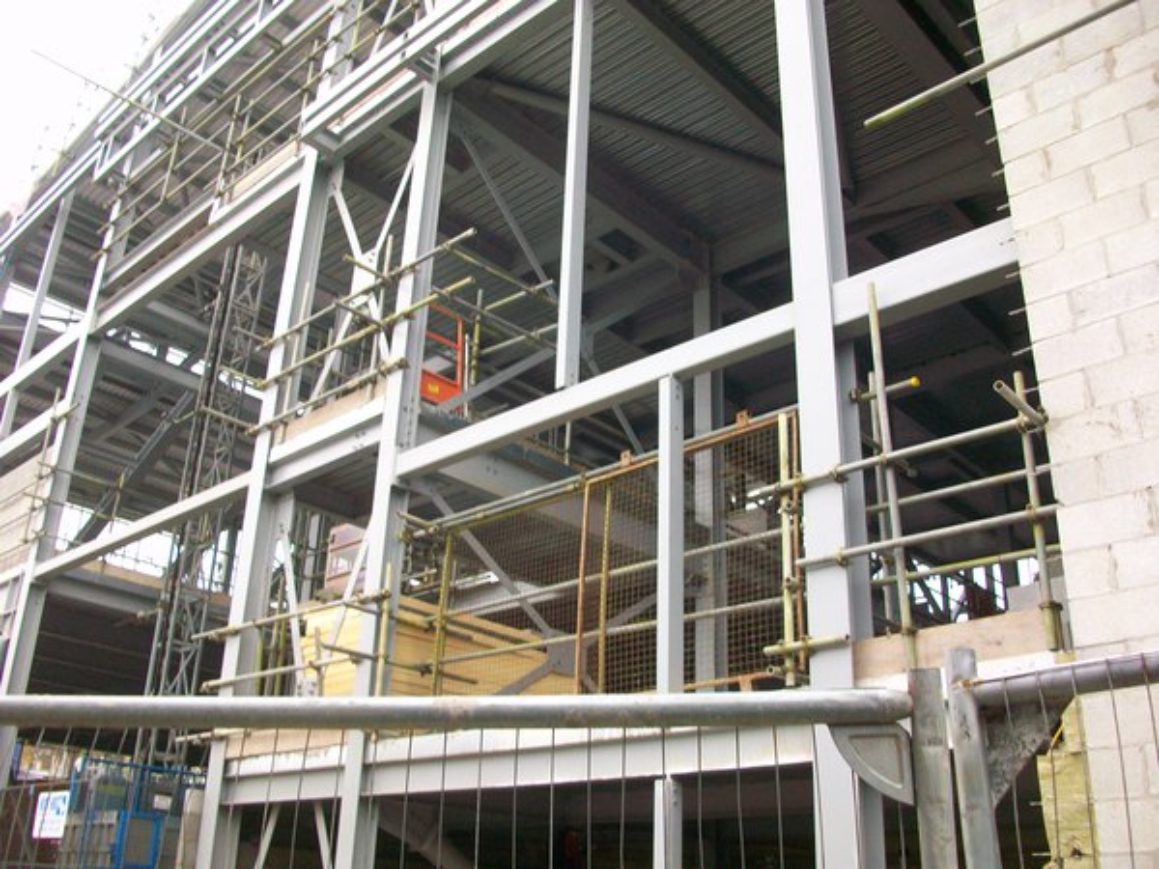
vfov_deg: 44.2
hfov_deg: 56.8
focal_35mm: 32
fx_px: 1071
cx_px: 580
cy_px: 434
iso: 120
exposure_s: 1/100
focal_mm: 5.7
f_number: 2.8
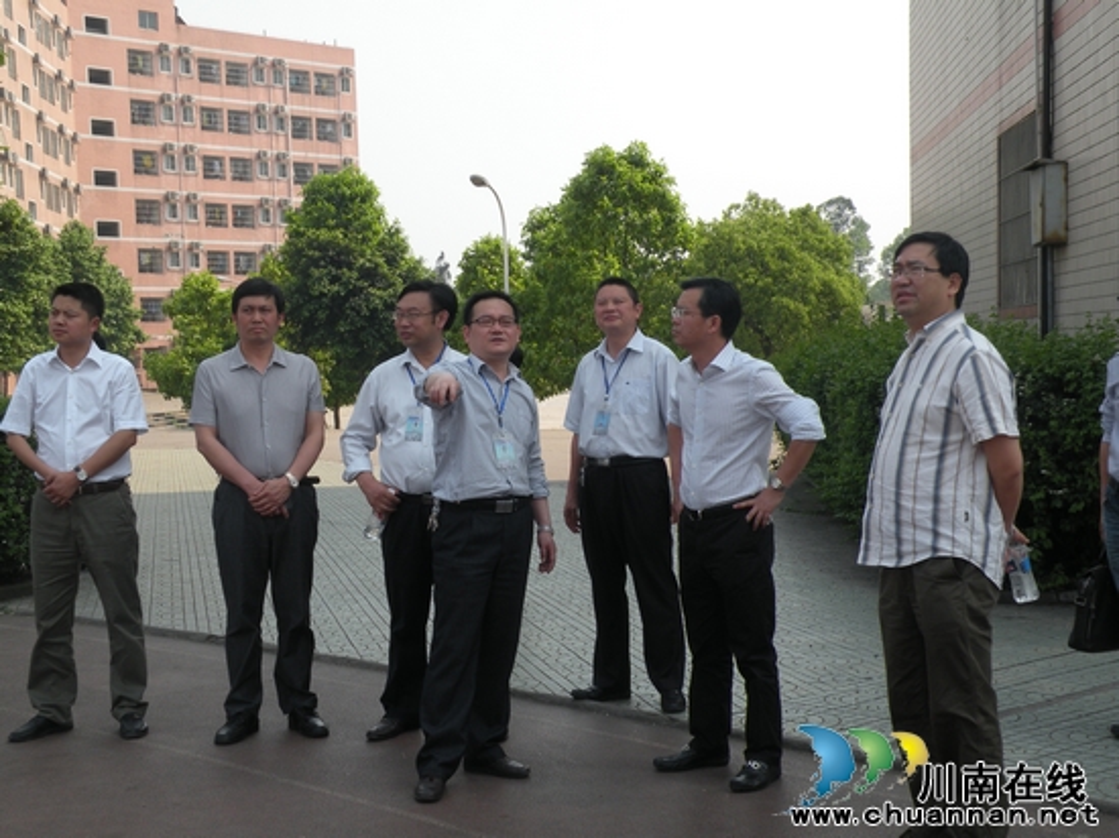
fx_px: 1809
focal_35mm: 56
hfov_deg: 34.4
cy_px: 419
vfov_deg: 26.1
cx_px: 560
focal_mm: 9.8
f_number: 6.3
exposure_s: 1/190
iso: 64
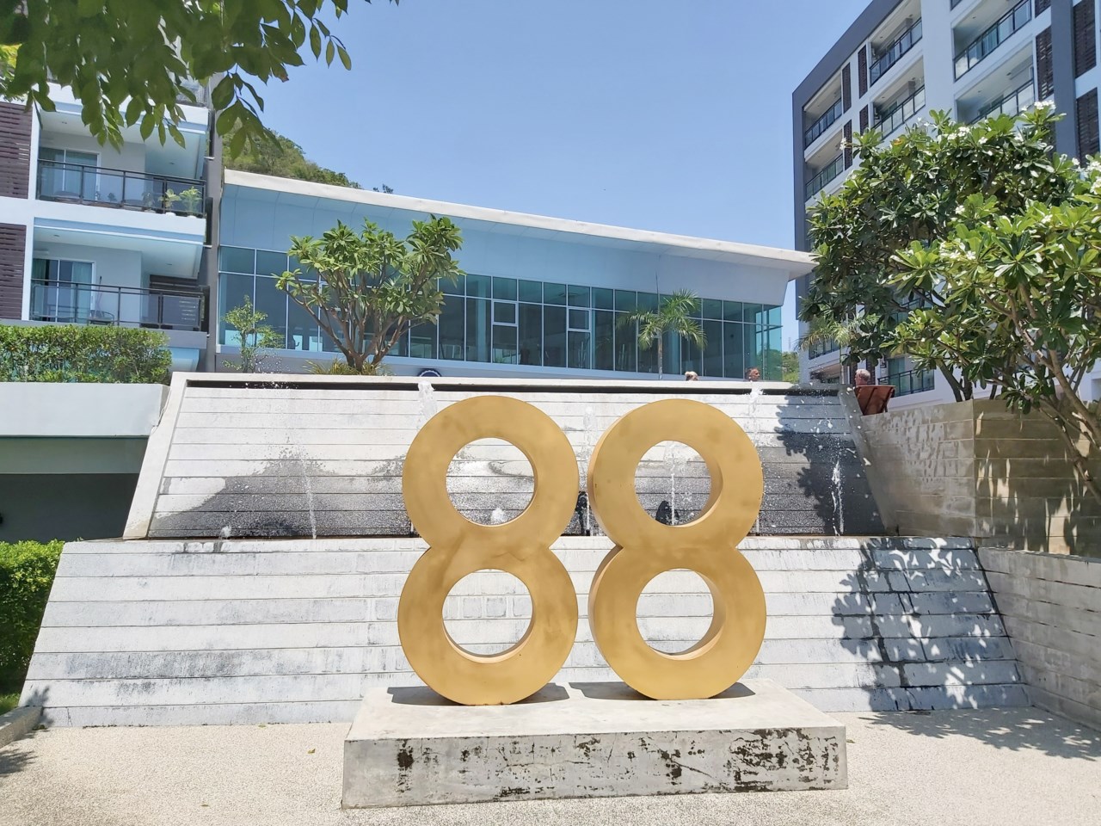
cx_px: 550
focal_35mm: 26
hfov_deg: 67.3
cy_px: 413
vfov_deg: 53.1
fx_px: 827
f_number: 1.7
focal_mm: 3.92
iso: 64
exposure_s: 1/4102
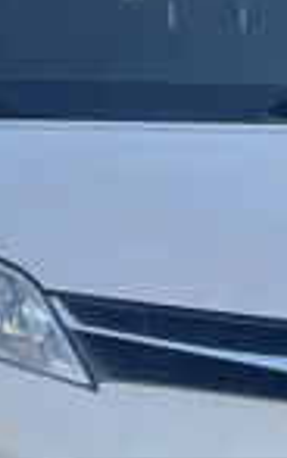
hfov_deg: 3.7
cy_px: -165
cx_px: 69
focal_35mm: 355
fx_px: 4438
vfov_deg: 5.9
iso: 64
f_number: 2.8
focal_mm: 9
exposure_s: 1/121
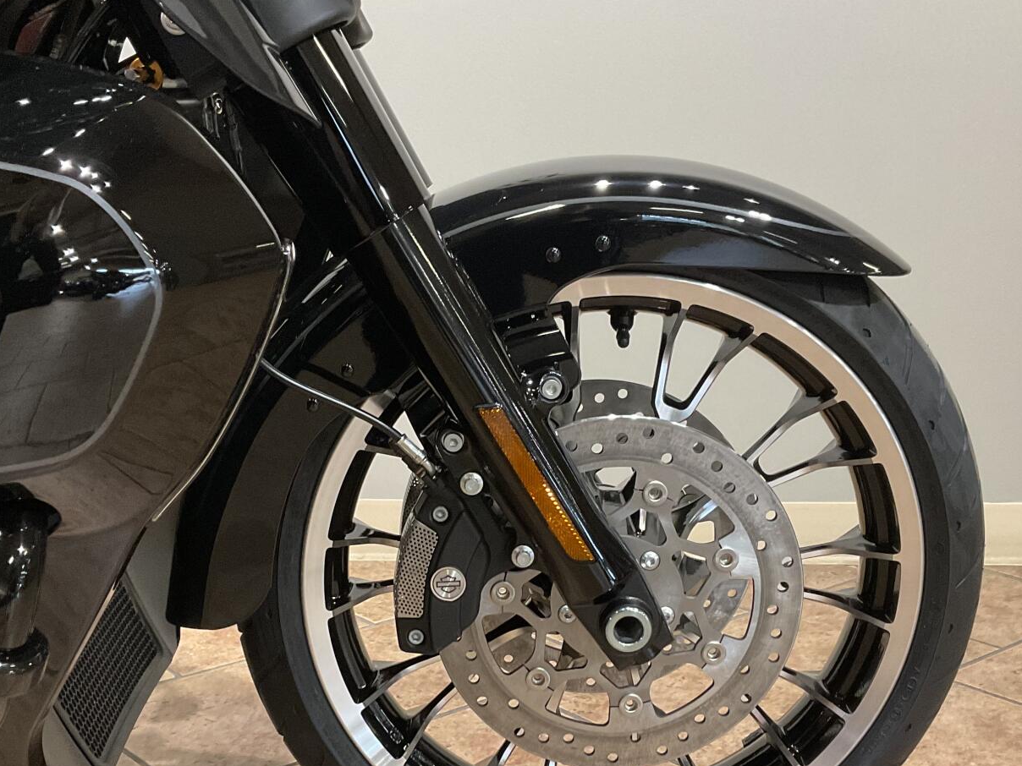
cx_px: 491
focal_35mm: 48
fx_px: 1417
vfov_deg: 29.9
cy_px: 546
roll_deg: -0.6
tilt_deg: -17.7
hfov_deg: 39.7
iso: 160
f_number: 1.8
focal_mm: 3
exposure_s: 1/60
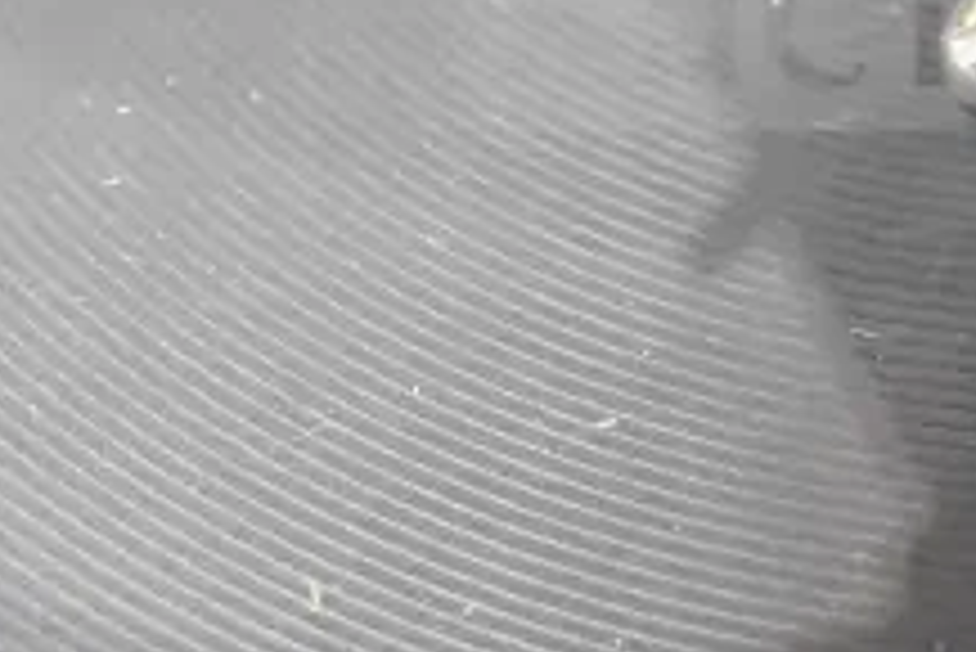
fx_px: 6278
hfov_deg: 8.8
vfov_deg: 5.9
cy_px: -227
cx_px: 963
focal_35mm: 231
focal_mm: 55
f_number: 5.6
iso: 8000
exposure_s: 1/100
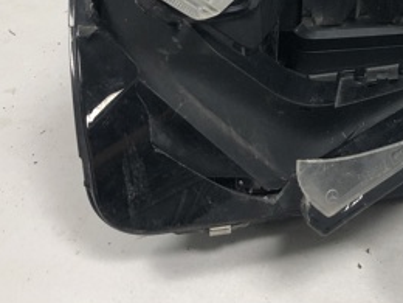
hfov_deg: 26.8
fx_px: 803
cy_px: -56
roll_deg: -2.3
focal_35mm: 69
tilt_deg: -20.3
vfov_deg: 20.1
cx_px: 395
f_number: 1.8
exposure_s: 1/25
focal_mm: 4
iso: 40
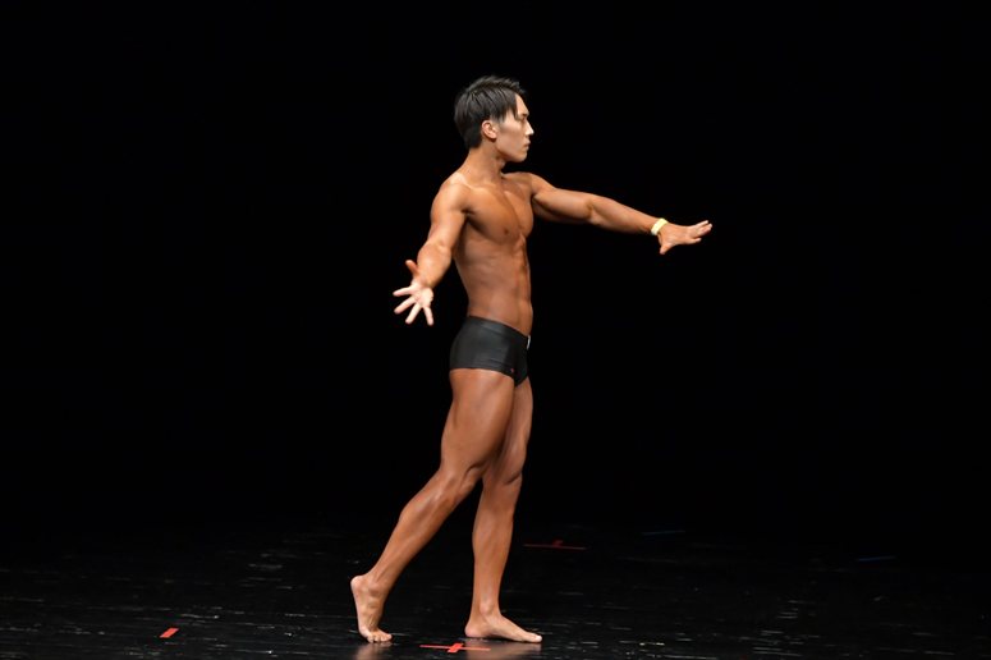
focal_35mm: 285
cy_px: 330
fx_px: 7842
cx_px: 496
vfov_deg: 4.8
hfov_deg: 7.2
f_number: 5.6
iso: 4000
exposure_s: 1/400
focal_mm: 190
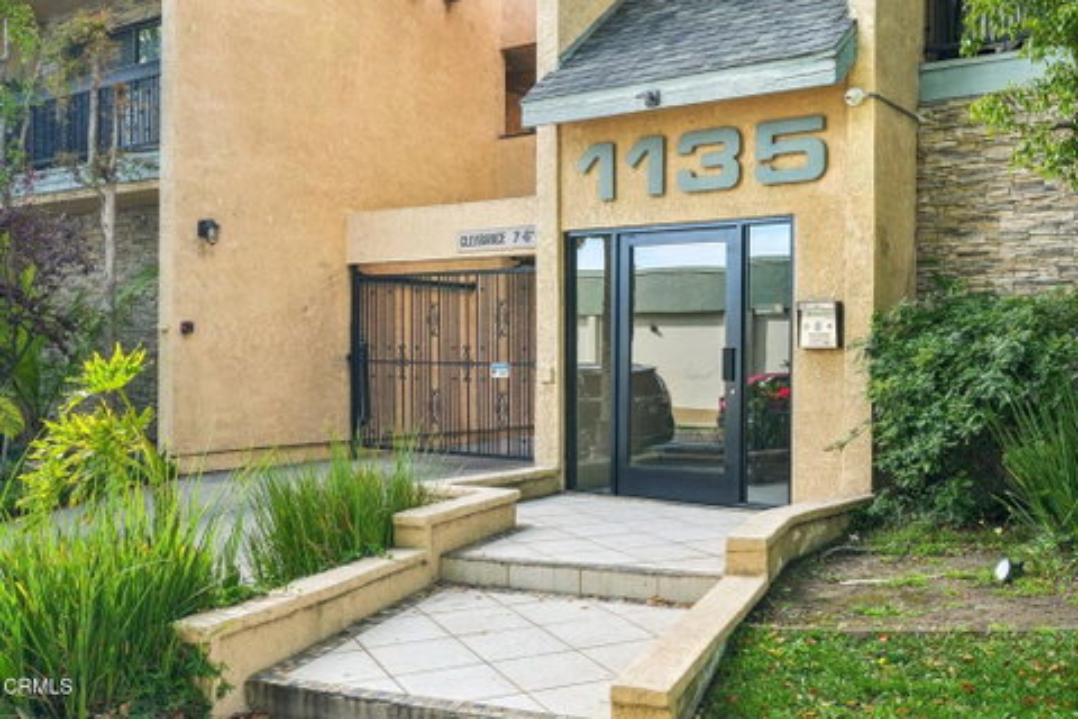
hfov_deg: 54.4
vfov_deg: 37.9
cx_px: 539
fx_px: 1048
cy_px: 360
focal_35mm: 35
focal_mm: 35
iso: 400
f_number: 8
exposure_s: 1/40
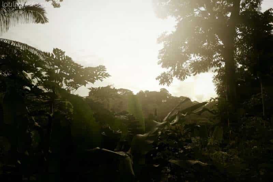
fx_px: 182
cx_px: 136
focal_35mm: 24
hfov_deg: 73.8
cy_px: 91
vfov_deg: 53.1
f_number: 3.3
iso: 200
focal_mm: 8.8
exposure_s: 1/800
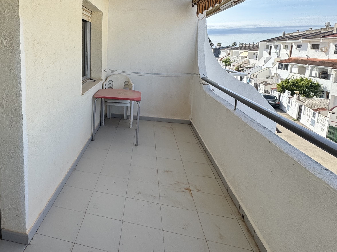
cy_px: 82
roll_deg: -0.5
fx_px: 234
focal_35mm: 24
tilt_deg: -8.1
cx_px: 87
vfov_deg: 55.5
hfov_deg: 67.4
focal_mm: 2.22
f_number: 2.2
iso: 50
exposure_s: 1/787
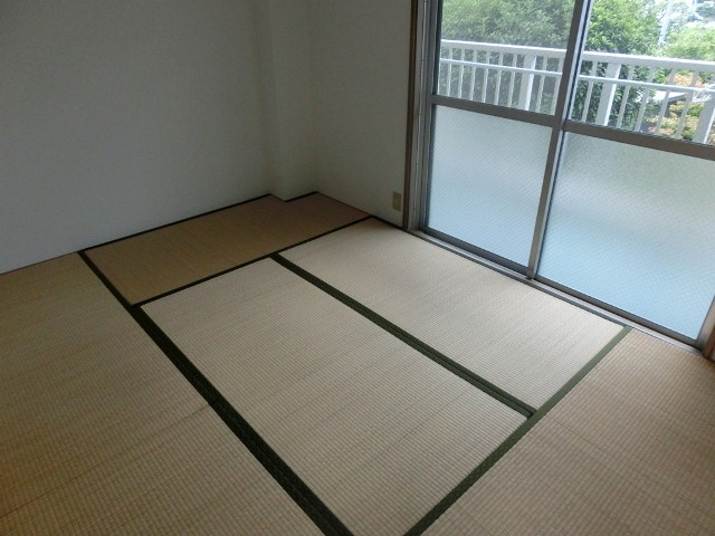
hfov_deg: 71.6
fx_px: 496
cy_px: 268
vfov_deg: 56.8
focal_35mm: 24
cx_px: 358
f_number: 3
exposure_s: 1/125
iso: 320
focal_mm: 4.24
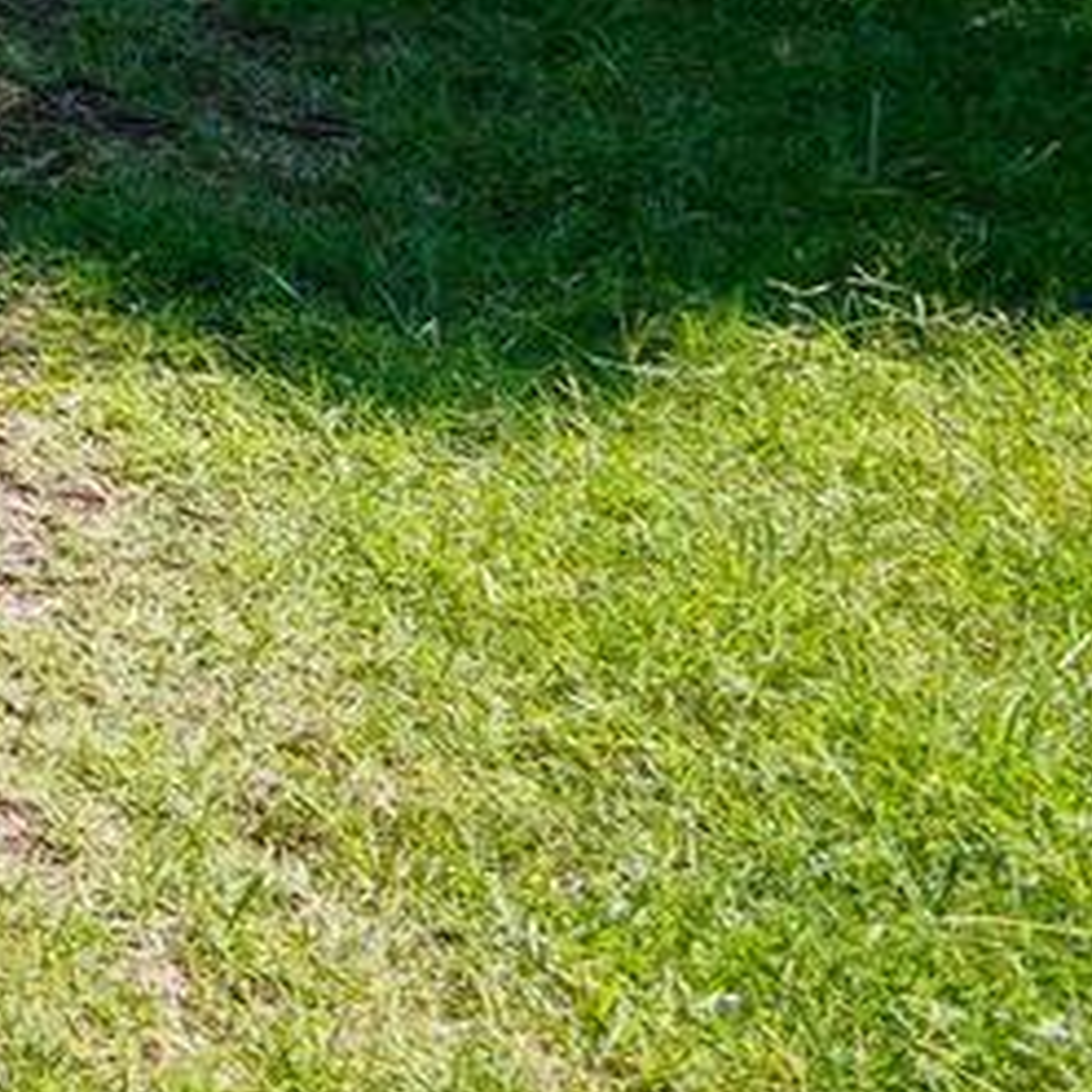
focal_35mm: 74
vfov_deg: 19.3
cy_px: -709
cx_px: -2034
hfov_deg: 12.2
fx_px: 2641
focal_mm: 10
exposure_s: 1/125
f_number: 5.6
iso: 125
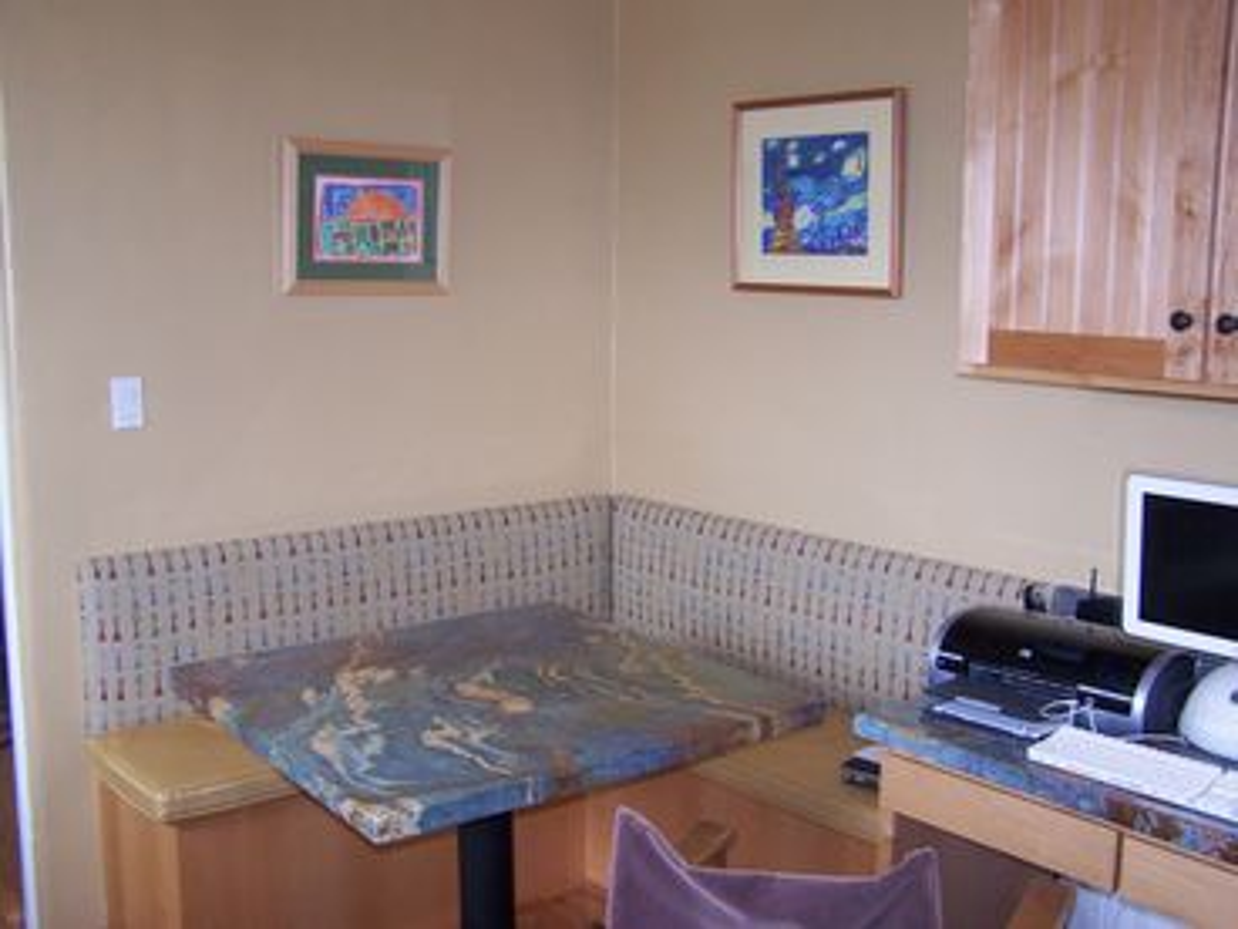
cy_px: 464
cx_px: 619
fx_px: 1359
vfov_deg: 37.7
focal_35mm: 38
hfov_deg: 49.0
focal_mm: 6.3
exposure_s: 1/60
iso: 140
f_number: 2.8
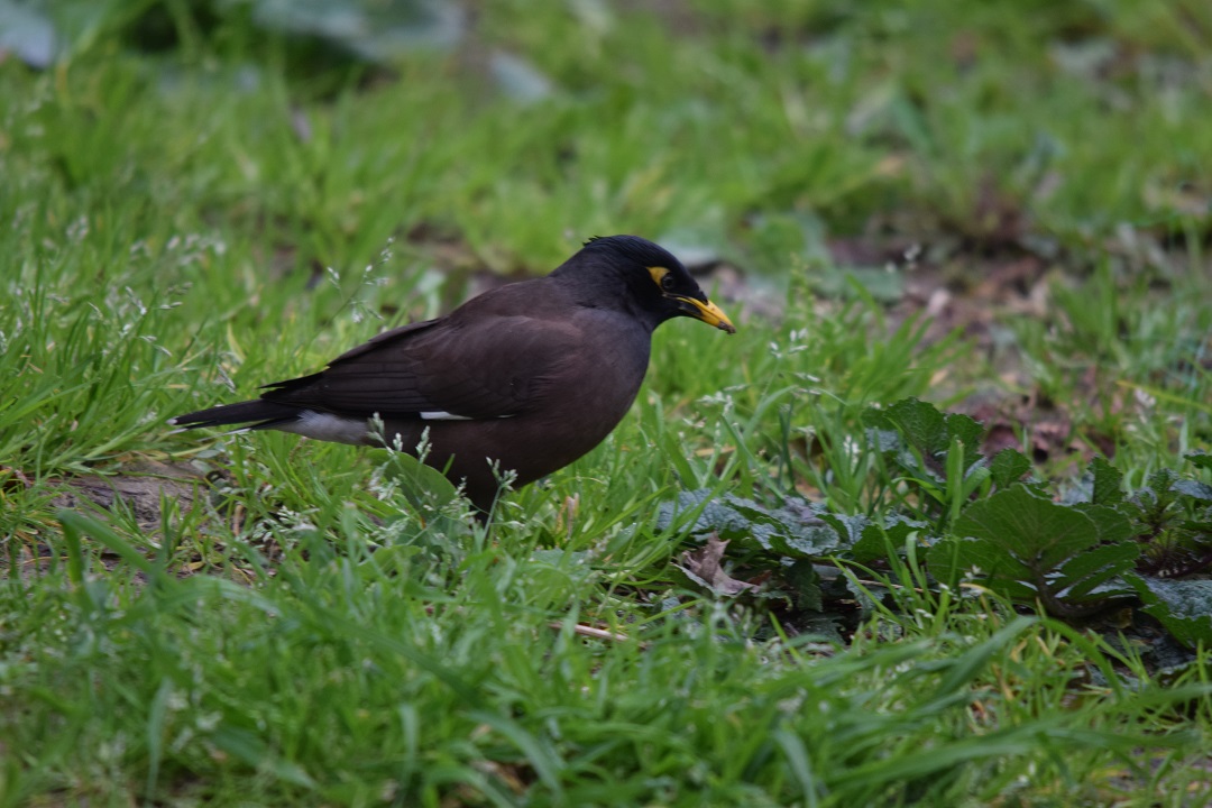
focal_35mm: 750
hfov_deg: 2.7
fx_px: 25248
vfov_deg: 1.8
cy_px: 404
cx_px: 606
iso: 500
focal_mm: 500
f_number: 6.3
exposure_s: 1/90
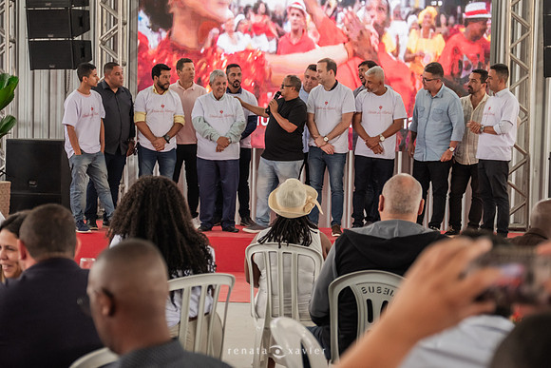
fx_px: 1348
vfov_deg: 15.5
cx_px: 292
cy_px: 173
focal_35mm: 88
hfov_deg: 23.1
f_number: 2.8
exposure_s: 1/320
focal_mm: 55
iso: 800
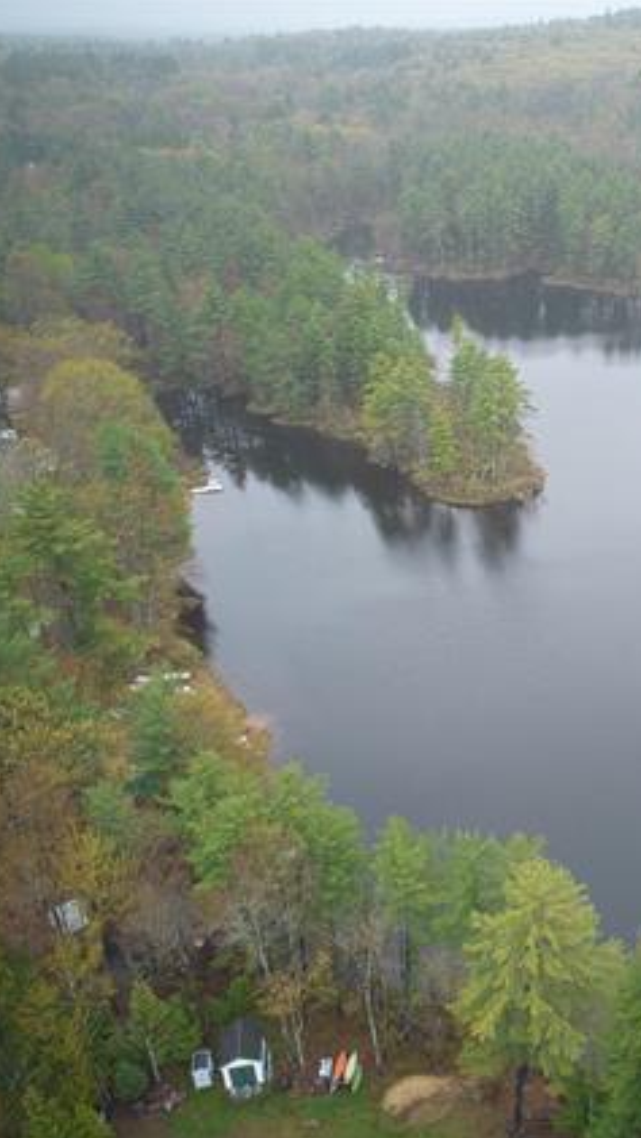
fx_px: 1057
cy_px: 570
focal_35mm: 35
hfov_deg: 31.9
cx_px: 592
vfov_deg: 56.6
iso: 100
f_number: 2.8
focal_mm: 8.38
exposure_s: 1/50
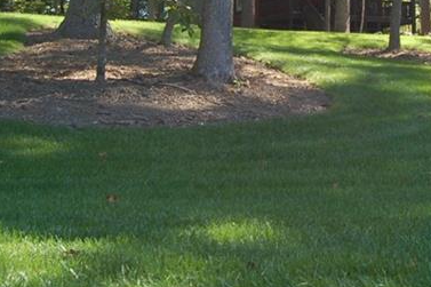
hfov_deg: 25.1
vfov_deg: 16.9
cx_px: 417
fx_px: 926
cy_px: -45
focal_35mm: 77
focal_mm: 19
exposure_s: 1/125
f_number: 6.3
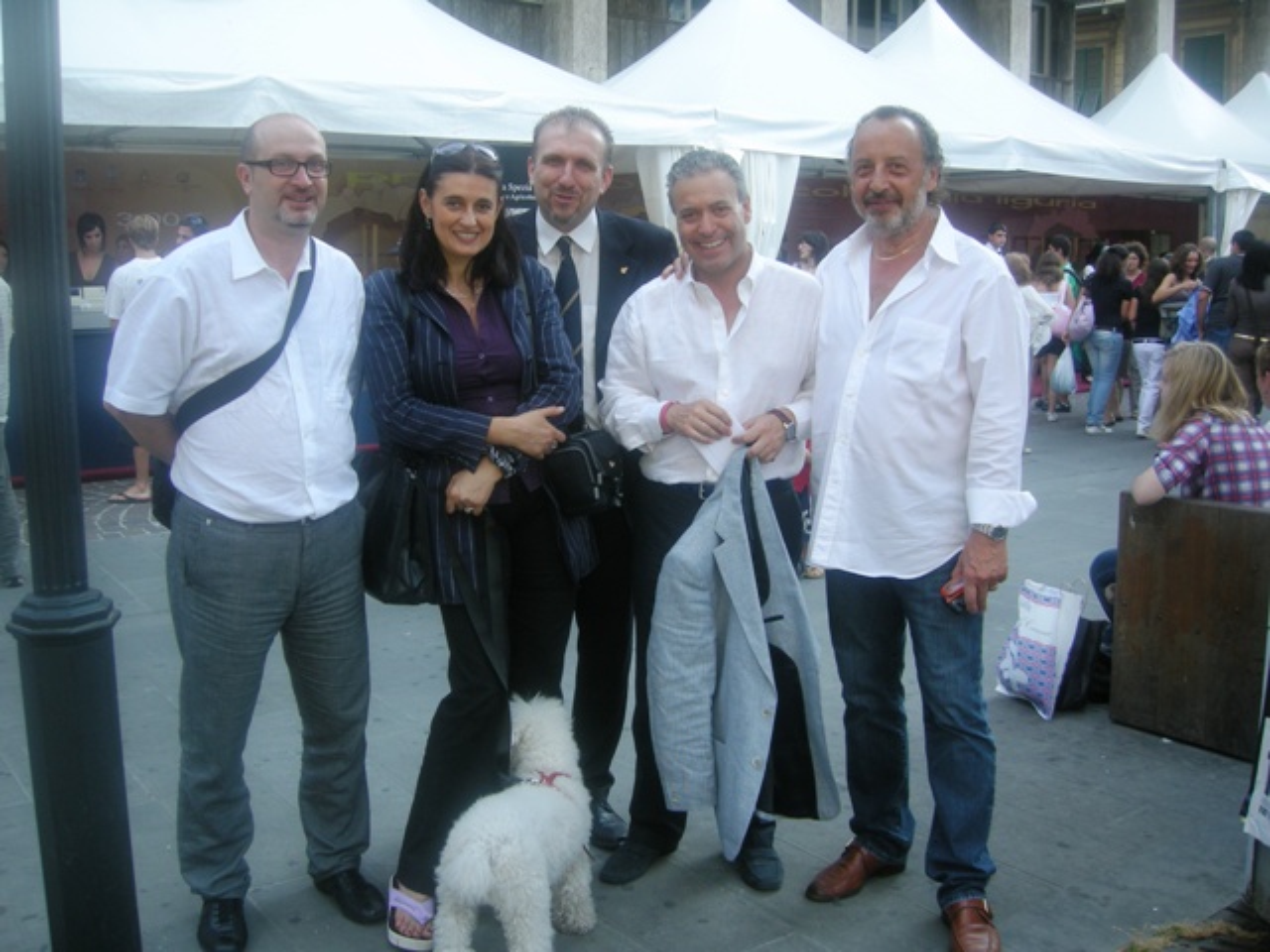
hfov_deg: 51.4
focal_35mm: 36
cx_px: 635
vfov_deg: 39.7
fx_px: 1321
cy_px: 476
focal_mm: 7.5
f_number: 2.7
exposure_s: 1/138
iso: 64
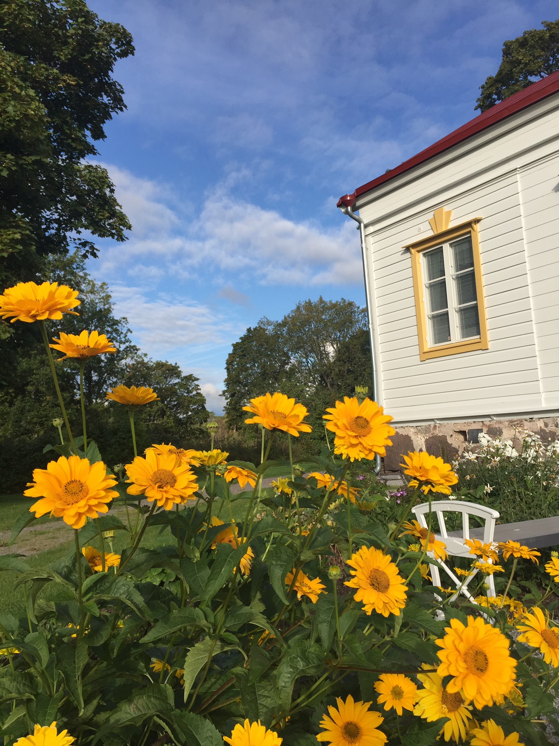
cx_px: 280
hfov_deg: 48.2
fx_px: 624
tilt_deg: +6.9
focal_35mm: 29
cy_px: 373
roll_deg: +3.8
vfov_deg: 61.7
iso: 32
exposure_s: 1/1980
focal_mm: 4.15
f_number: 2.2
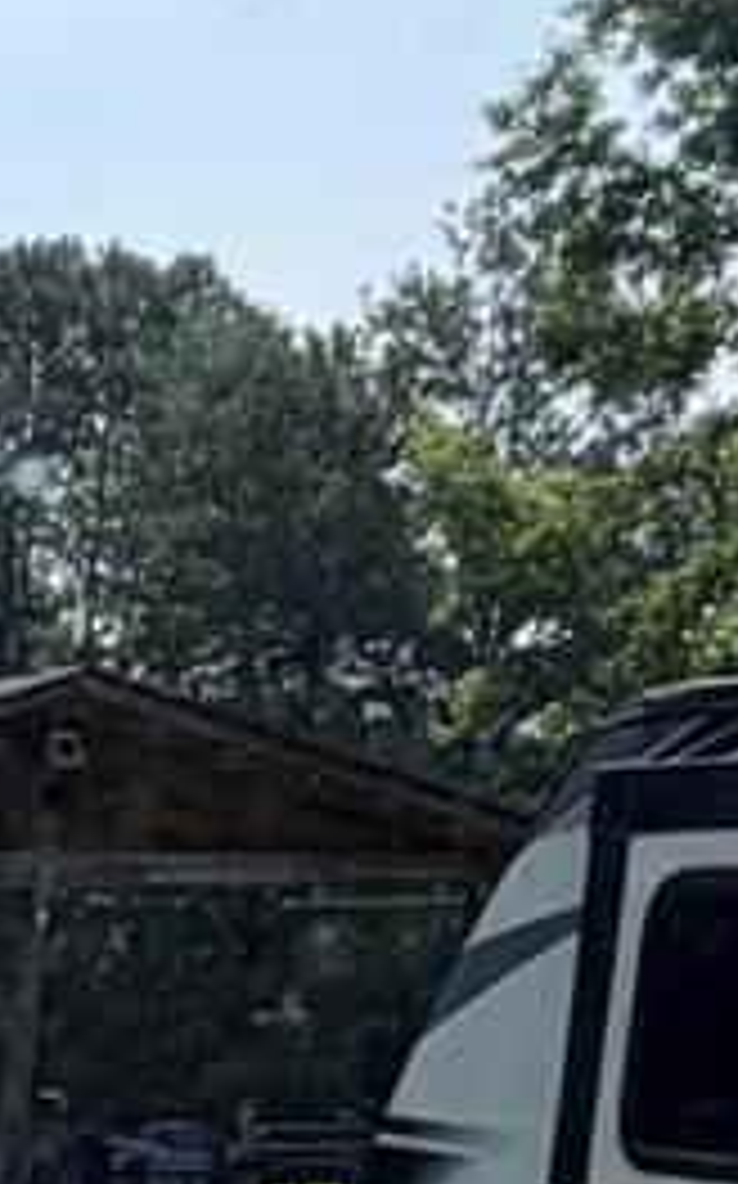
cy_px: 1855
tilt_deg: -14.6
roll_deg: -0.4
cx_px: -1598
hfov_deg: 9.0
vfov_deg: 16.5
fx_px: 3642
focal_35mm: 113
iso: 20
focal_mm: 2.22
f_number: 2.2
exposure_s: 1/1368
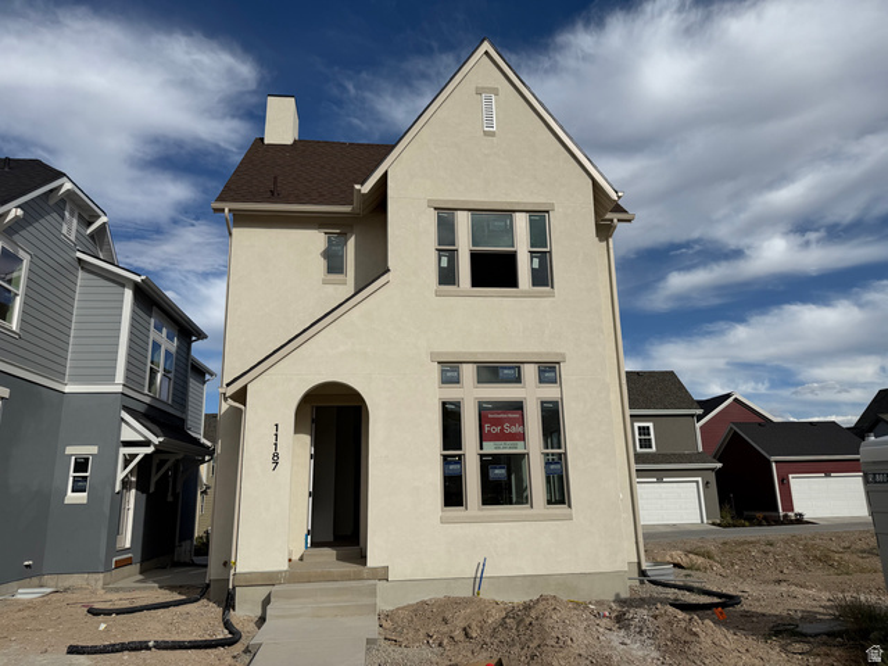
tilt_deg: +13.5
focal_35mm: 24
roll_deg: +0.4
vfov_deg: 56.8
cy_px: 333
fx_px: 616
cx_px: 444
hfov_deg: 71.6
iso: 80
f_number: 1.78
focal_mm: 6.76
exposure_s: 1/9091
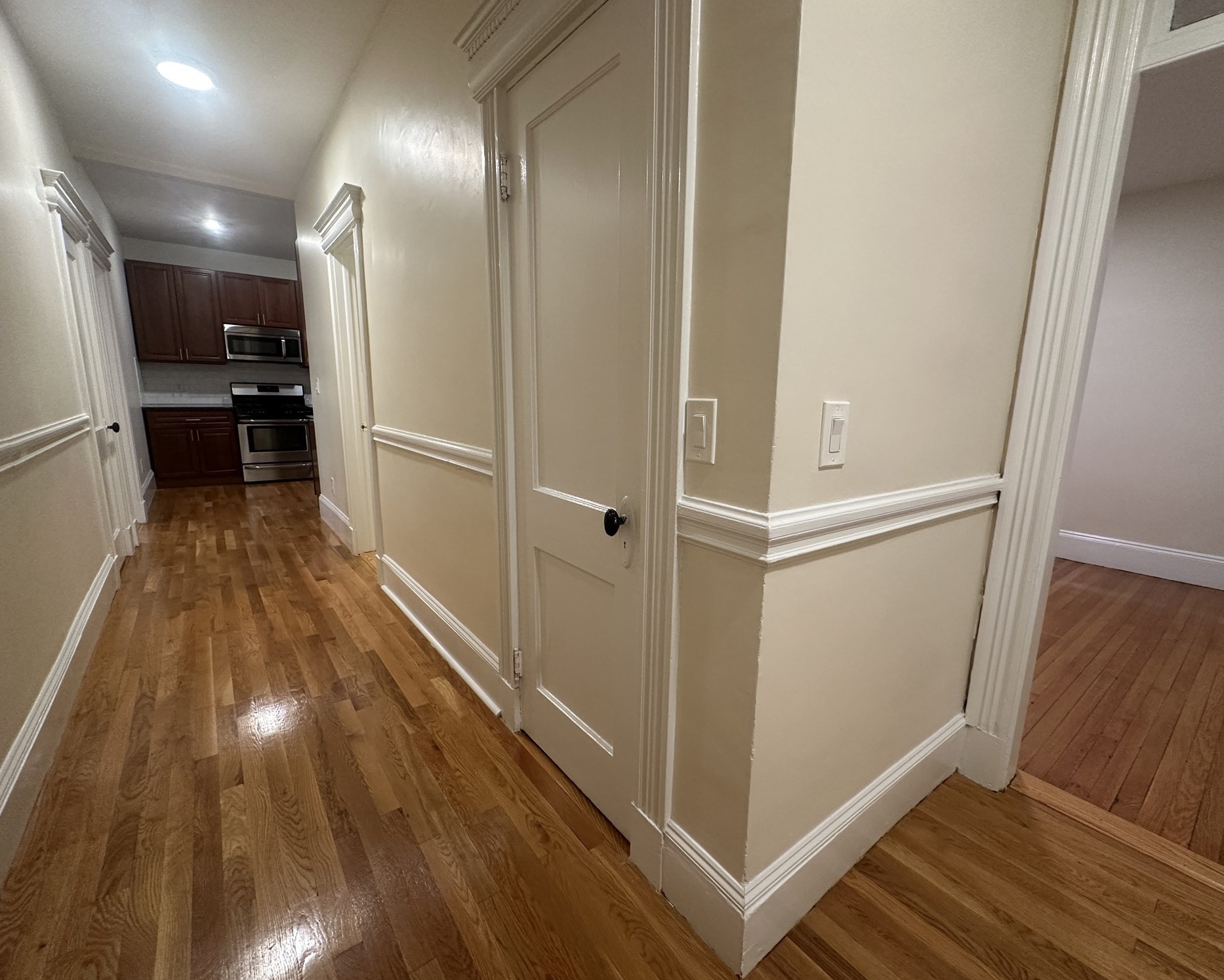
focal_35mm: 15
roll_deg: -1.6
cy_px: 499
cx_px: 659
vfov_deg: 84.0
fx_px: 543
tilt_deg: -10.6
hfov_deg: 96.6
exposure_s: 1/60
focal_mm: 2.22
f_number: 2.2
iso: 200
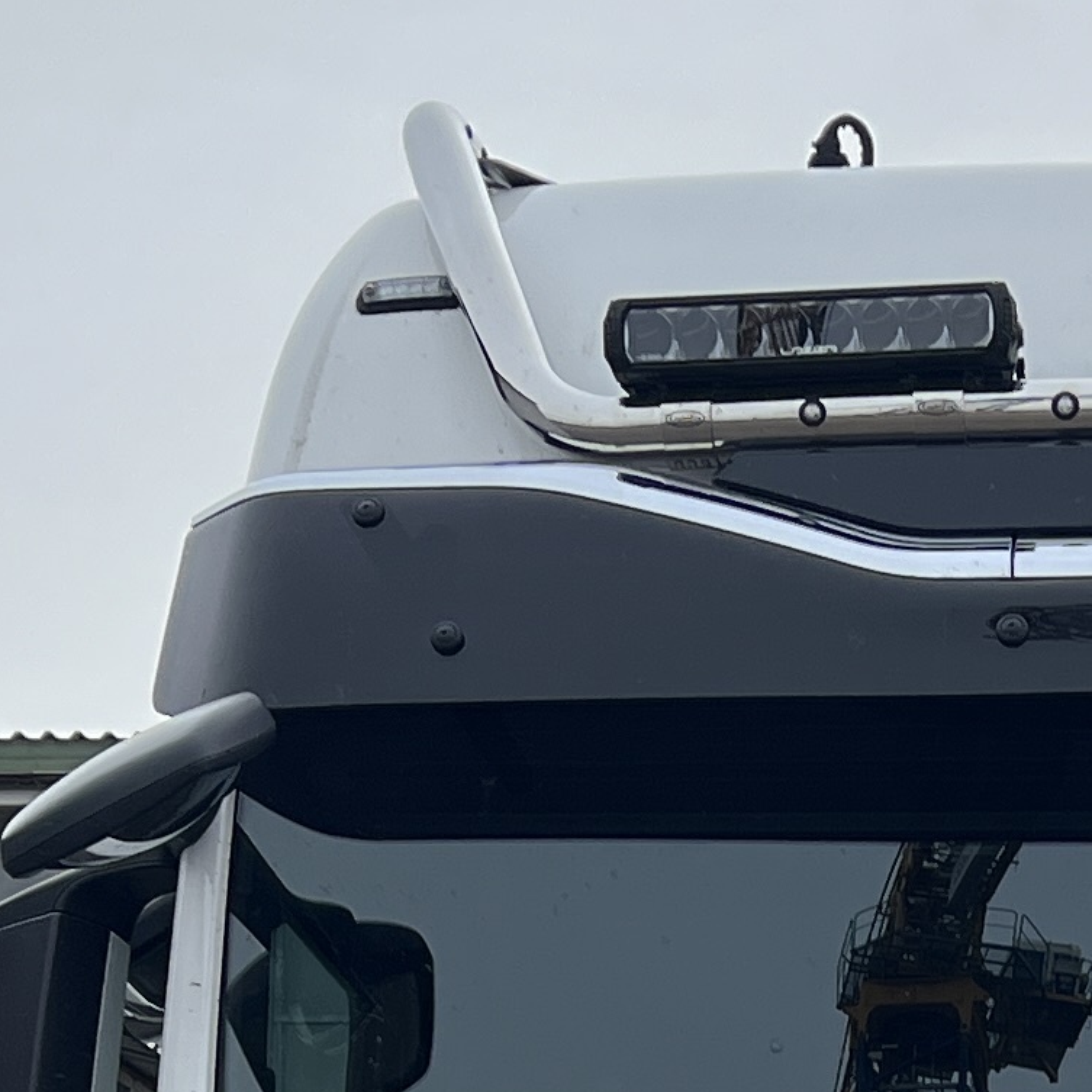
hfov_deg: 13.8
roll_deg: -0.2
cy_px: 1797
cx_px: 1291
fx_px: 4390
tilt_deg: +3.0
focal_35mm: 123
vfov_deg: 13.1
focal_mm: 5.7
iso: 50
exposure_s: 1/1972
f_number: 1.5
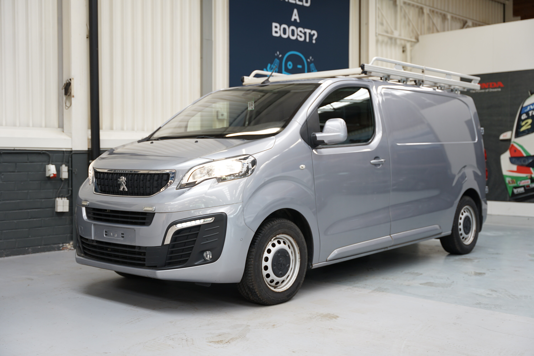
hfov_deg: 45.2
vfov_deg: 31.1
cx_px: 267
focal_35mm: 43
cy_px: 178
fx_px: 641
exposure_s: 1/60
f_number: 2.8
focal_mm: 43.2
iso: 200
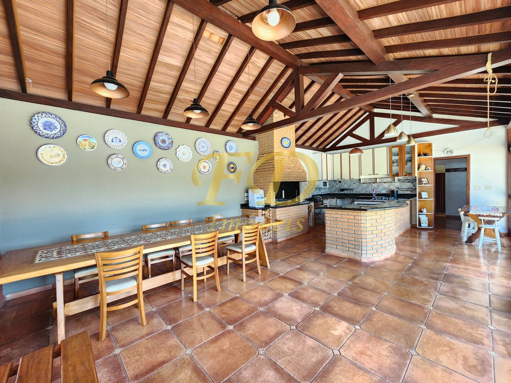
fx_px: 192
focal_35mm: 13
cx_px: 256
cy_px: 192
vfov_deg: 89.9
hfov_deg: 106.2
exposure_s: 1/60
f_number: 2.2
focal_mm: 2.2
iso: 125
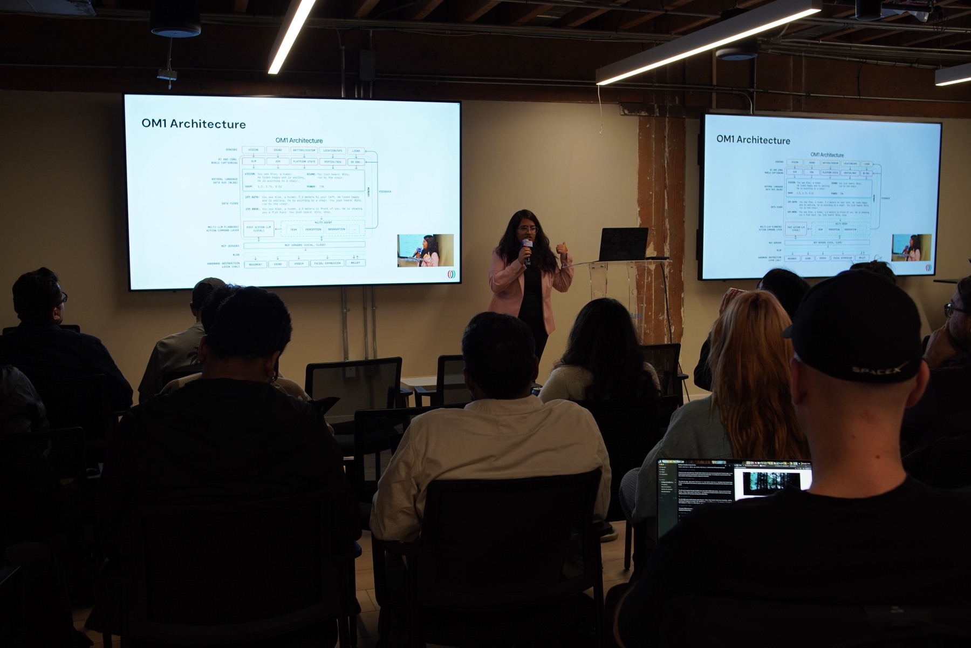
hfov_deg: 55.1
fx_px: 930
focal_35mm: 34
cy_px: 324
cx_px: 486
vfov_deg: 38.4
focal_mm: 23
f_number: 4
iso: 250
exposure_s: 1/60
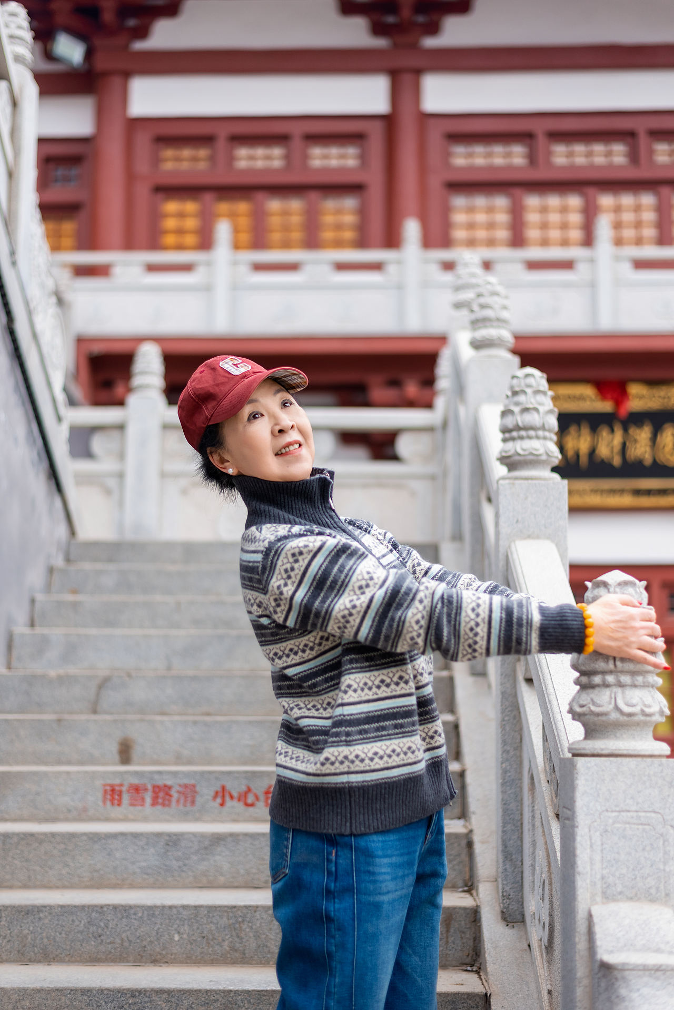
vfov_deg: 39.6
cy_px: 505
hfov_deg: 27.0
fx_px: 1403
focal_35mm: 50
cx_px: 337
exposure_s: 1/1000
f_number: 1.8
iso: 160
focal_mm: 50
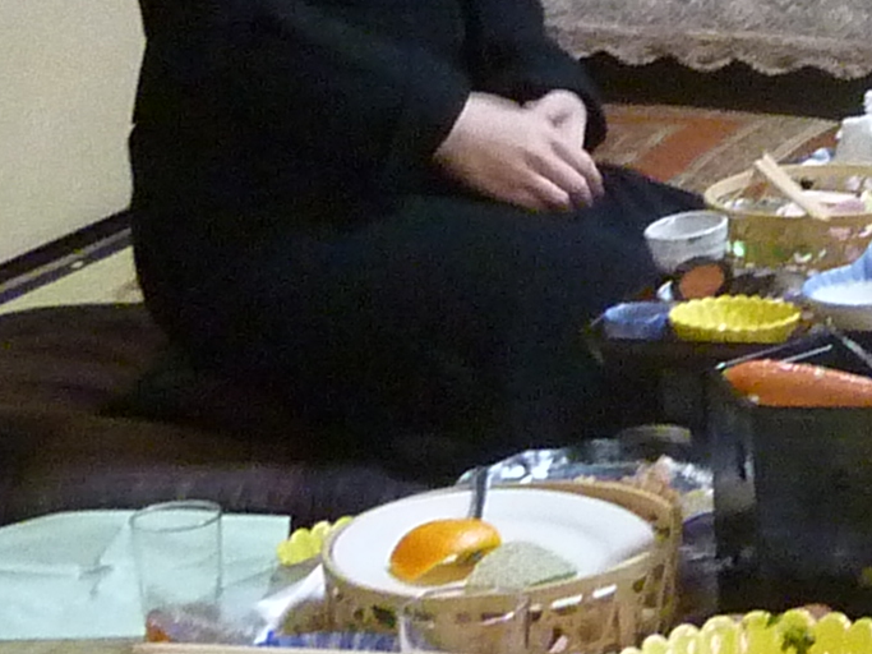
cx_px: 1155
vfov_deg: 10.2
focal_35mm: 144
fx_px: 3627
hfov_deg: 13.2
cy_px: -66
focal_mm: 4.4
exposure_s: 1/25
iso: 400
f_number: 3.3
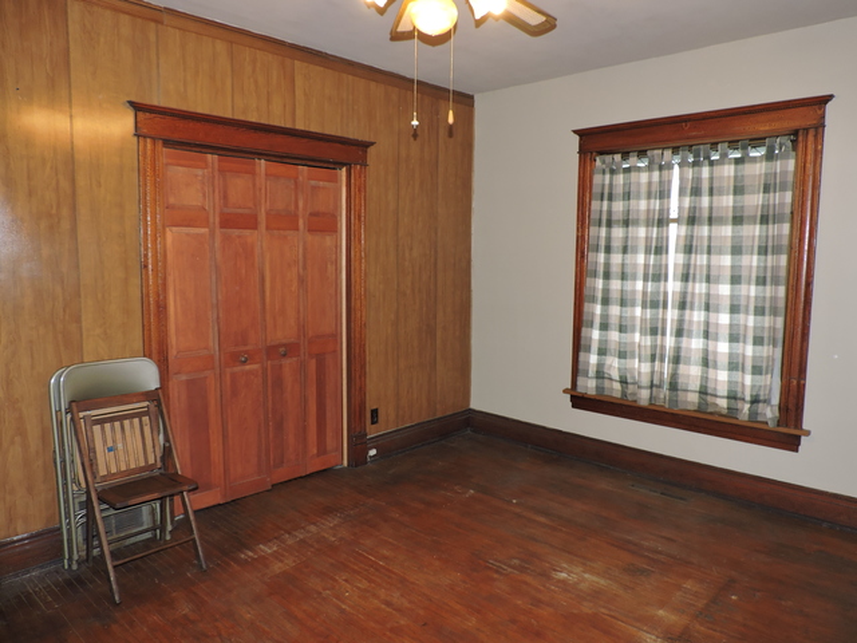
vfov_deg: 56.8
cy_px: 322
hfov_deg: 71.6
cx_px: 428
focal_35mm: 24
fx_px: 594
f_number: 3
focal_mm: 4.3
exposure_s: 1/30
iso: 200
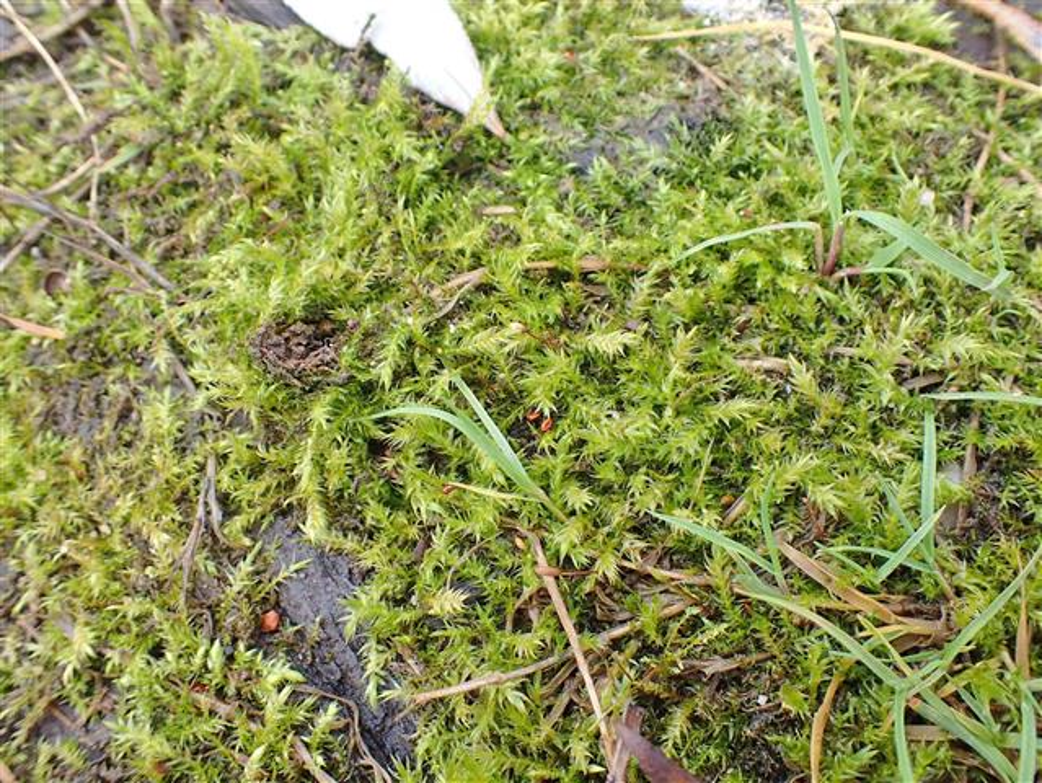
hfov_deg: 59.9
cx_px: 521
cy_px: 392
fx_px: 904
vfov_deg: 46.8
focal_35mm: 30
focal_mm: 5.5
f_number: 2.3
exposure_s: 1/125
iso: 200
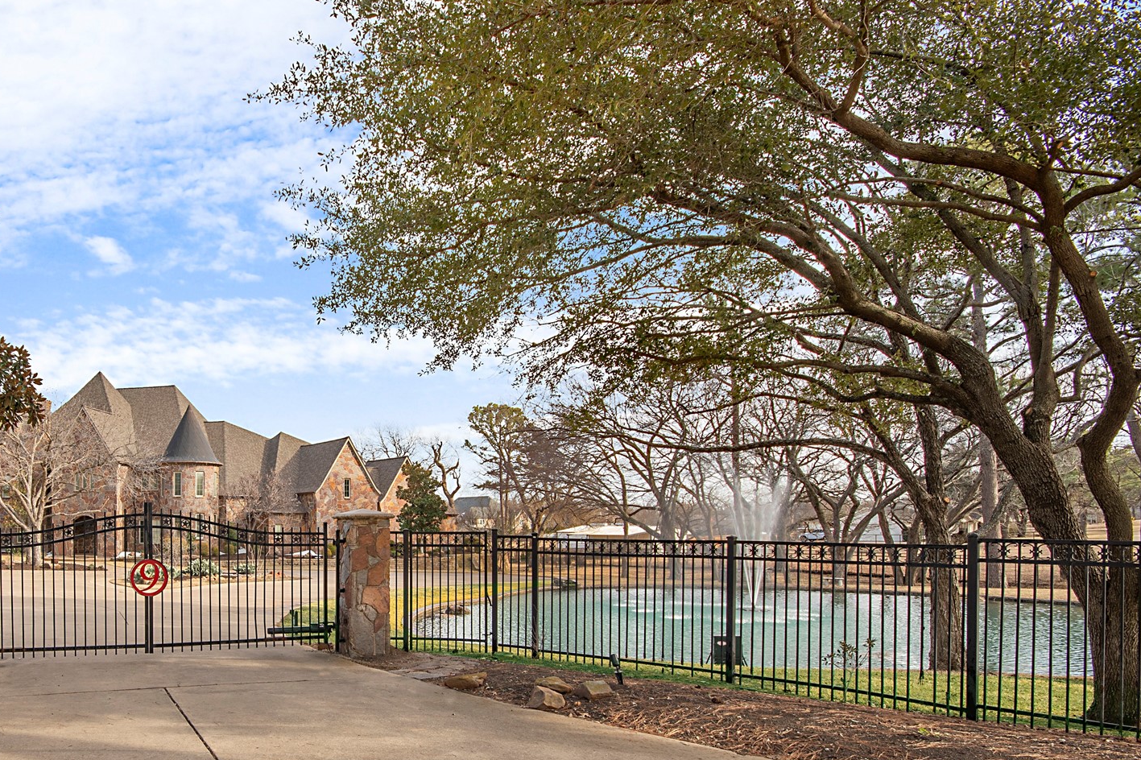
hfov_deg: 70.4
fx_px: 729
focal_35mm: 23
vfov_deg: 53.7
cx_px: 271
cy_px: 525
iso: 100
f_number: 11
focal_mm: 10
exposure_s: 1/100
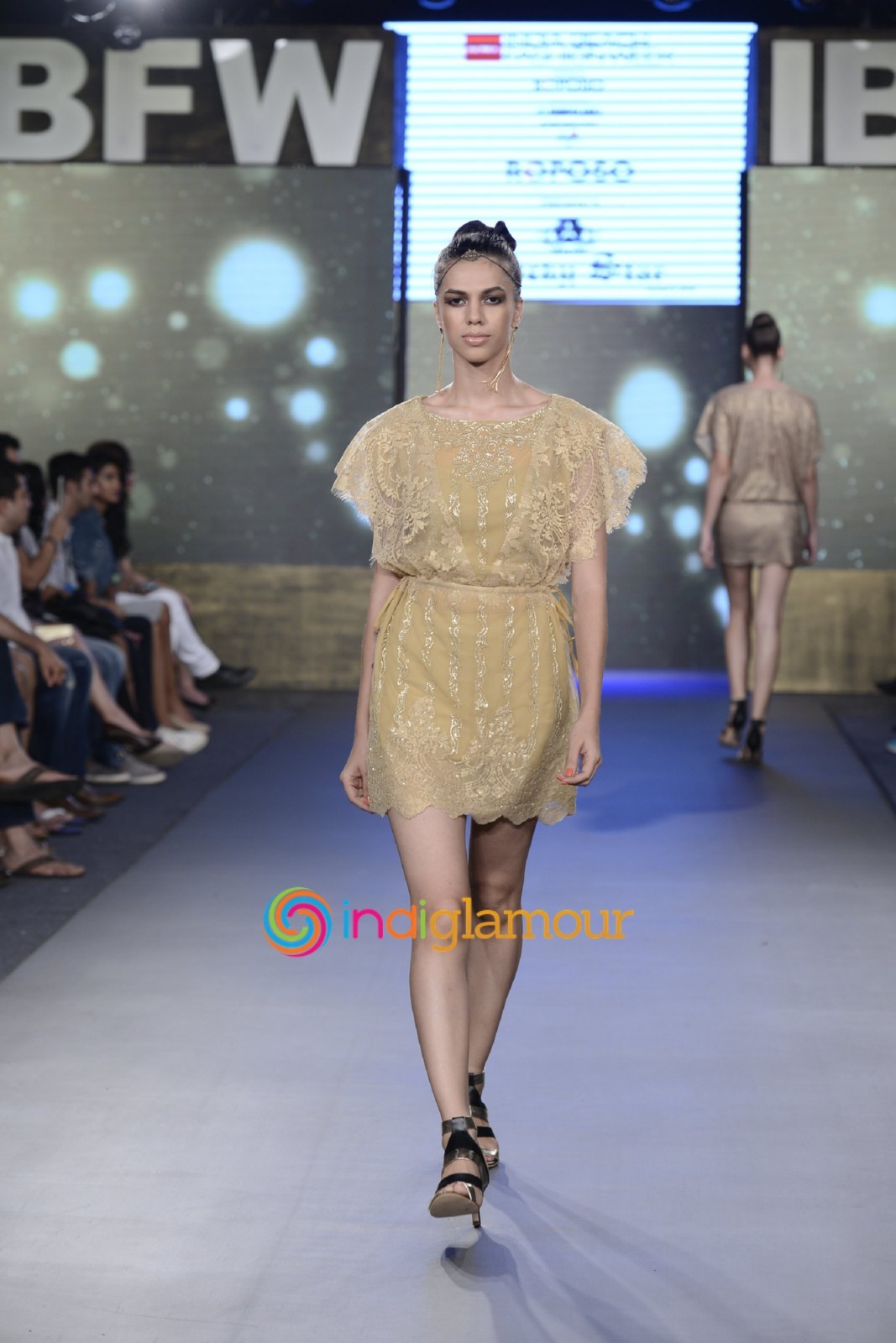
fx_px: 3807
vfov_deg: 20.0
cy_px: 672
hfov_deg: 13.4
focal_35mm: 102
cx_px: 448
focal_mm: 102
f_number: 4.5
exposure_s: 1/250
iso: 800
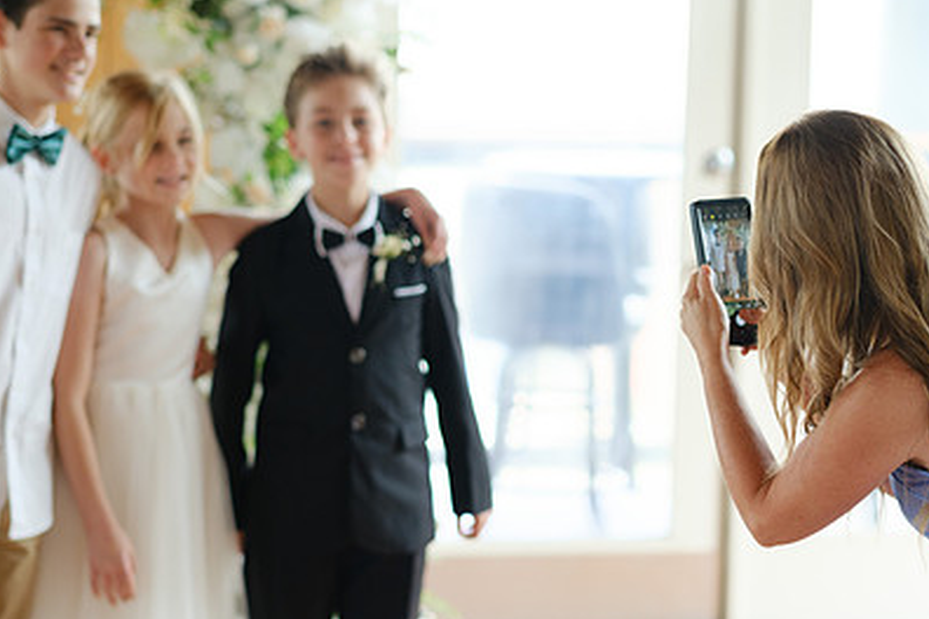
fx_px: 3174
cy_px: 372
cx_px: 518
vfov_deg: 11.1
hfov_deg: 16.6
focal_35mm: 123
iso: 500
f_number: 1.8
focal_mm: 56
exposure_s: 1/160
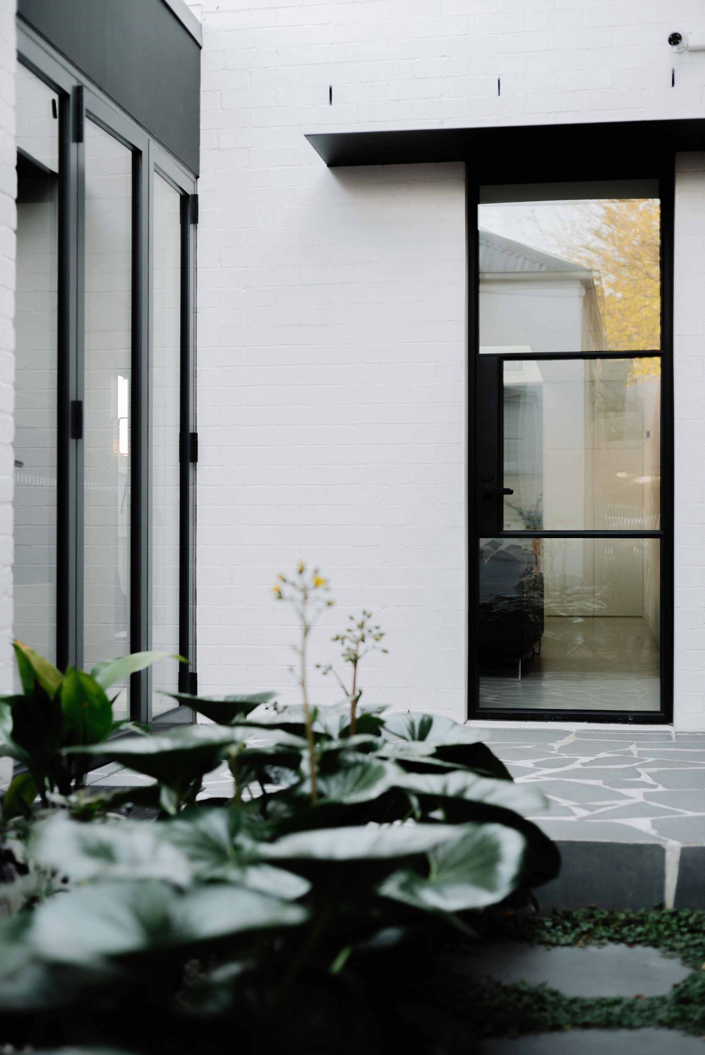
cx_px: 352
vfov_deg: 39.6
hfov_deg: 27.0
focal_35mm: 50
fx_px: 1467
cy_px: 528
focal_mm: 50
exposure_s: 1/125
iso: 200
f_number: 2.8
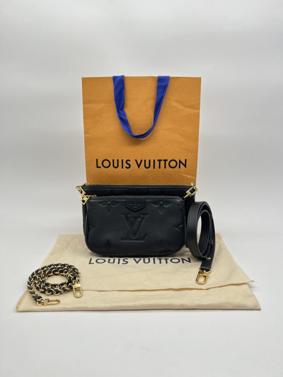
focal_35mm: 26
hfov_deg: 53.1
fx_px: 283
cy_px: 188
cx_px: 142
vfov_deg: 67.3
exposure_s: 1/108
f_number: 1.5
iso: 32
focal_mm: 5.7
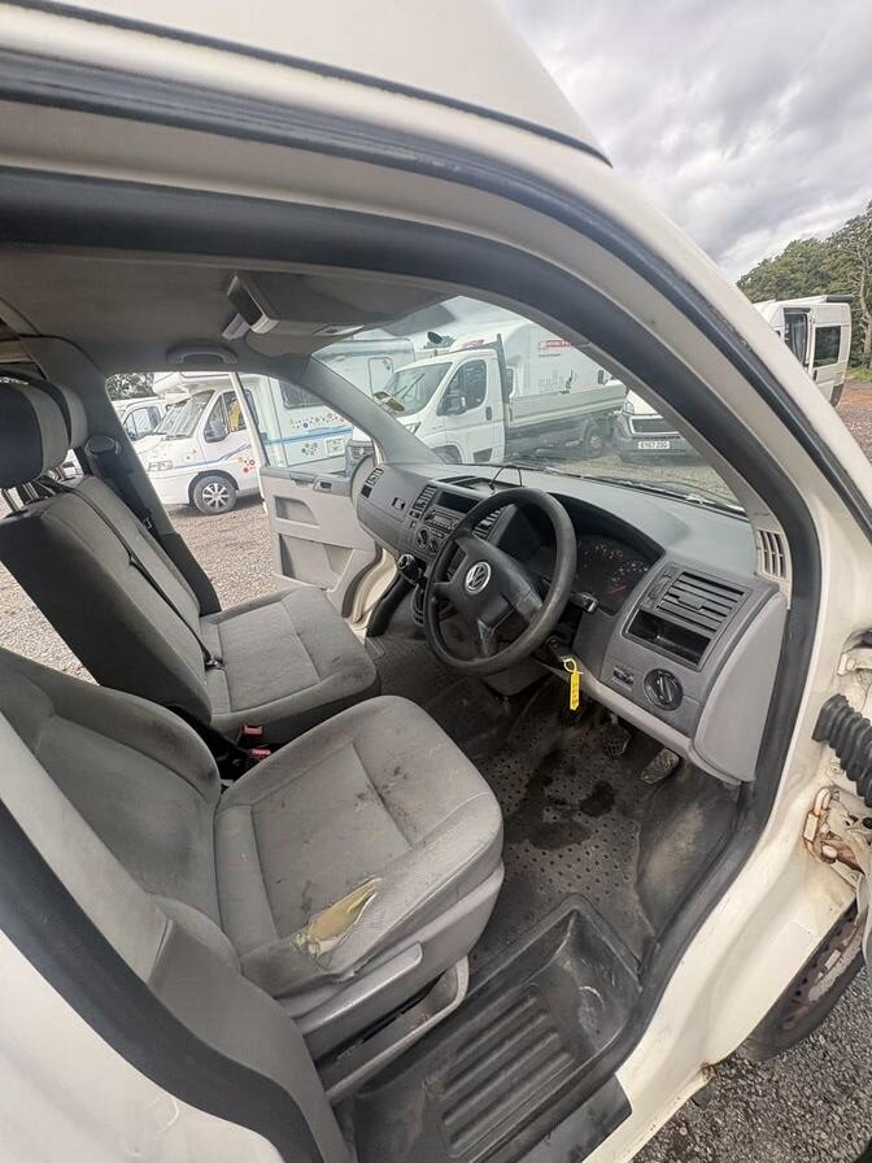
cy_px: 582
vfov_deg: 102.1
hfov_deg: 85.7
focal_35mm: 14
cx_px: 436
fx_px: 470
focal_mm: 2.22
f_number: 2.2
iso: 40
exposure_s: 1/162
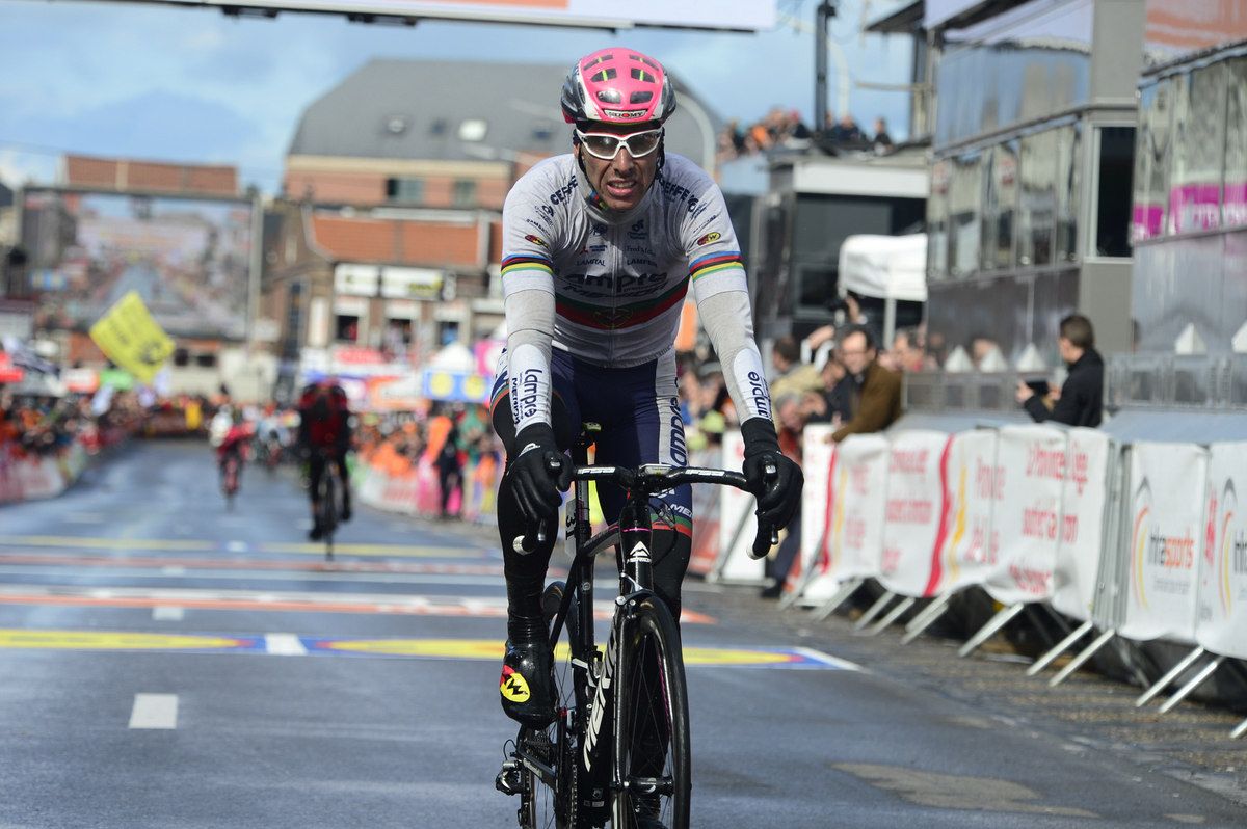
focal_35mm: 185
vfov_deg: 7.4
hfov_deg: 11.1
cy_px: 414
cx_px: 624
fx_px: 6403
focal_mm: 185
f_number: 7.1
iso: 400
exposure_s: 1/1000
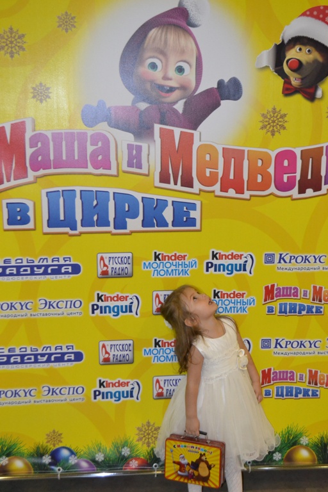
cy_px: 246
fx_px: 656
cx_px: 164
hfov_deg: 28.1
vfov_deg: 41.1
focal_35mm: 48
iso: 3200
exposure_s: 1/60
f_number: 4.8
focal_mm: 32
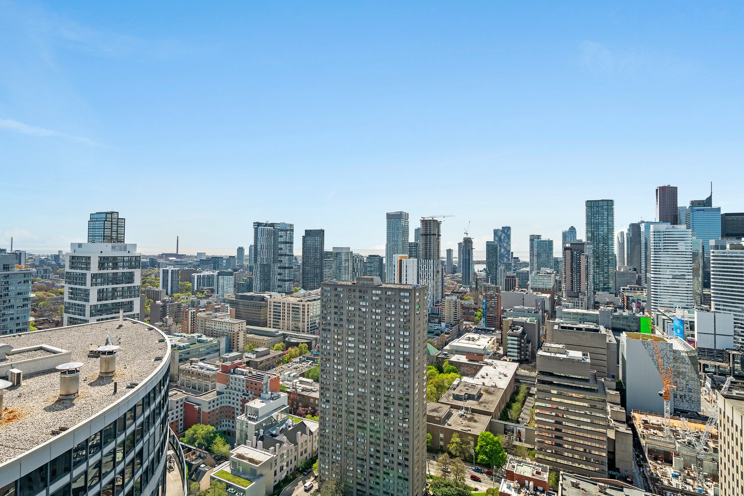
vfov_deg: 61.9
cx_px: 331
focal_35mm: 20
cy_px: 236
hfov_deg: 83.7
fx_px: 413
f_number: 8
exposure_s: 1/100
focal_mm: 16
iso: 100
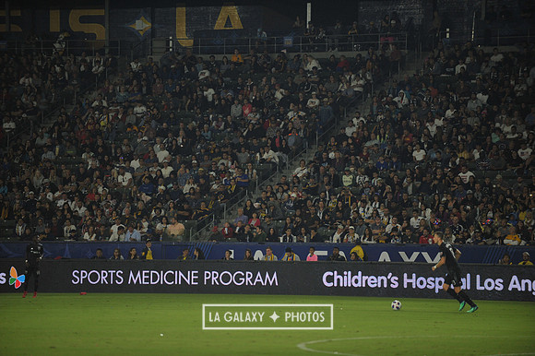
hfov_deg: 10.3
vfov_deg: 6.9
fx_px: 2970
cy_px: 178
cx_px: 268
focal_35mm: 200
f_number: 2.8
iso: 1250
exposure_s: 1/1250
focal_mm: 200
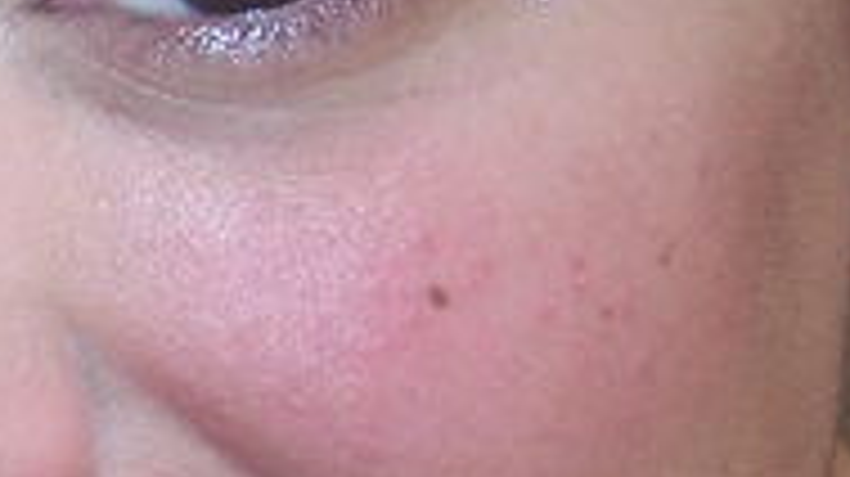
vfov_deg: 9.0
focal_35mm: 134
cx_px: -382
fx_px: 3018
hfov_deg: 15.0
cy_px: 374
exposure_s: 1/60
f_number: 2.8
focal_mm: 6.3
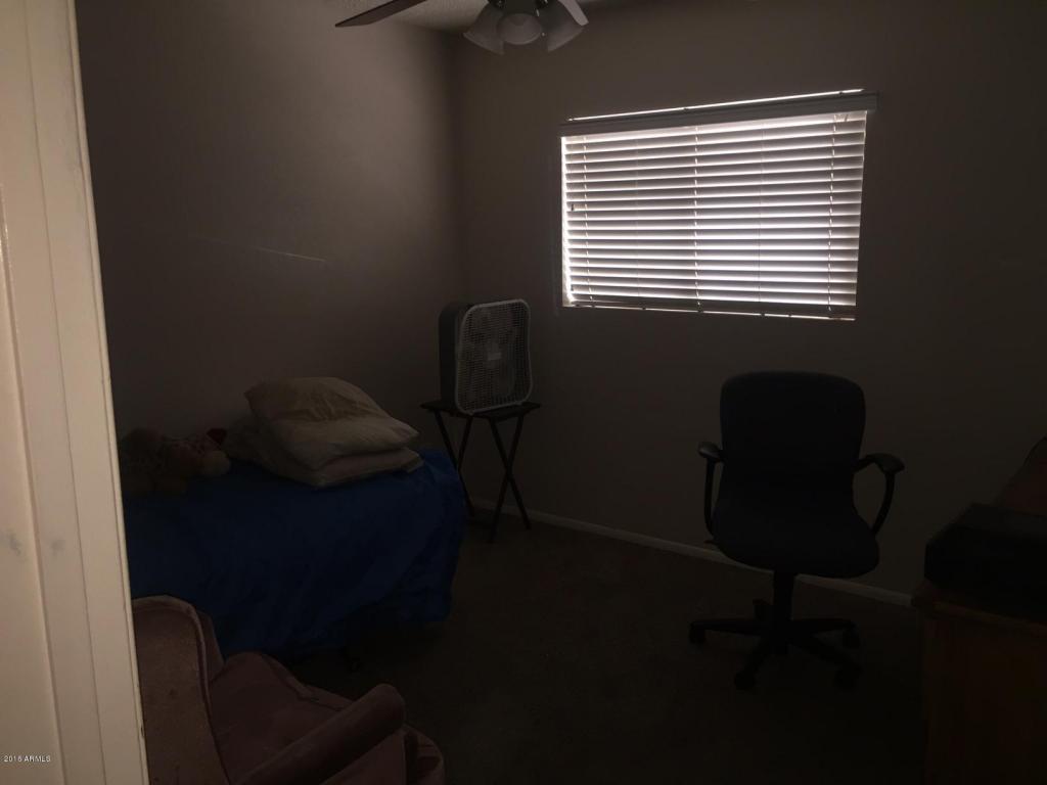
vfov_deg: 48.2
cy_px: 392
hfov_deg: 61.7
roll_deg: +0.5
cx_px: 524
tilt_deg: -11.3
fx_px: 877
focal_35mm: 29
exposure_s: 1/30
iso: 64
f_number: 2.2
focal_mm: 4.15
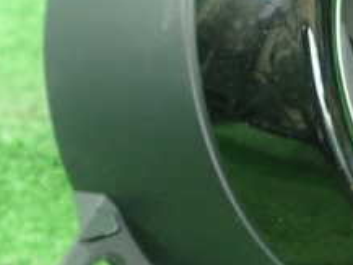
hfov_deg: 23.3
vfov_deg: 17.7
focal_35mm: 83
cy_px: 75
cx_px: 265
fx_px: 847
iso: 800
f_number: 2.3
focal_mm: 5.5
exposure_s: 1/125
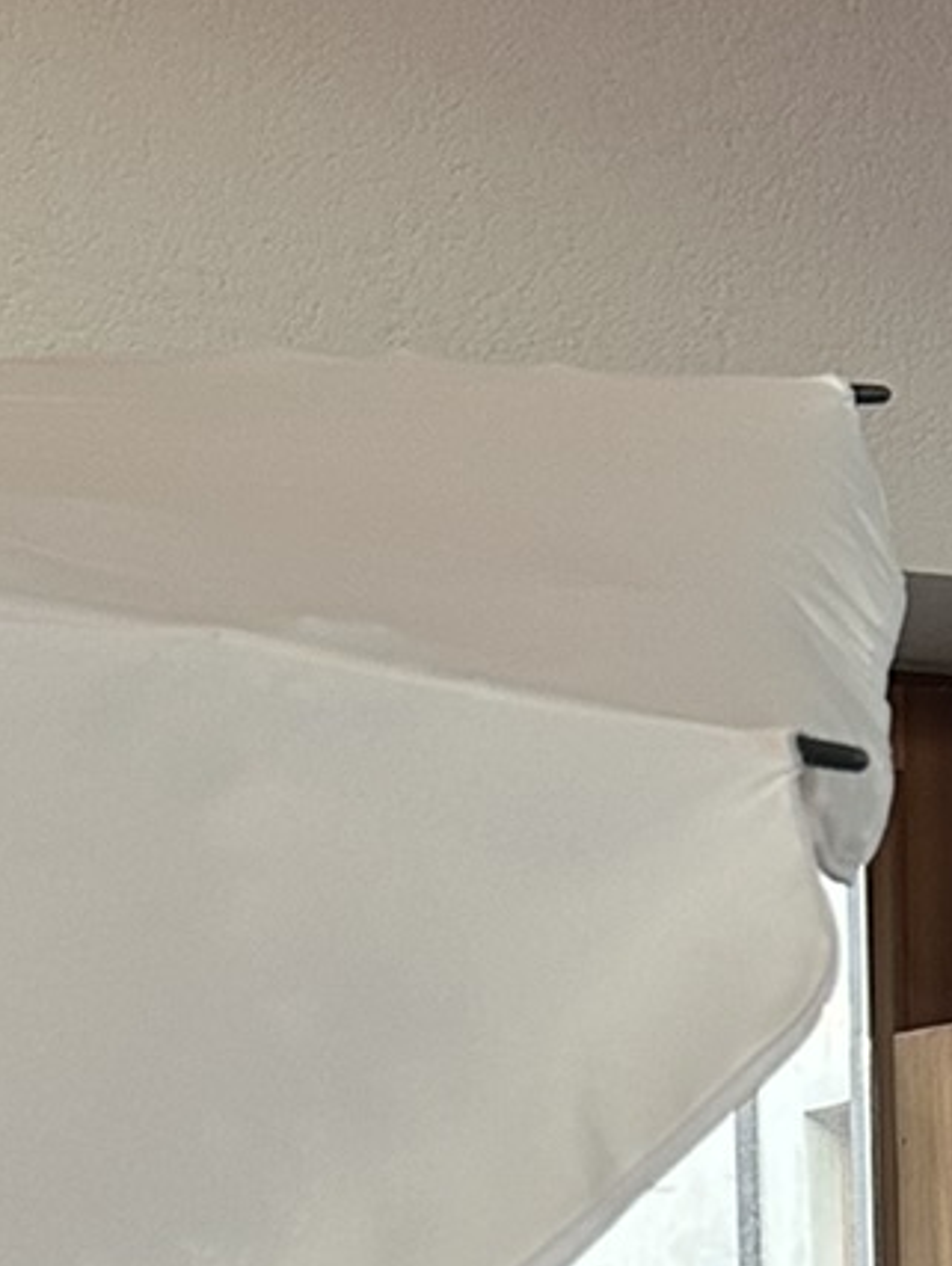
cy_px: 2479
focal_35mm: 115
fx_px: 4211
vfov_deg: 14.4
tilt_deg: -14.2
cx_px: 1435
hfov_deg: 12.3
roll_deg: -1.9
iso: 160
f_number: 1.78
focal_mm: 6.86
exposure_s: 1/100
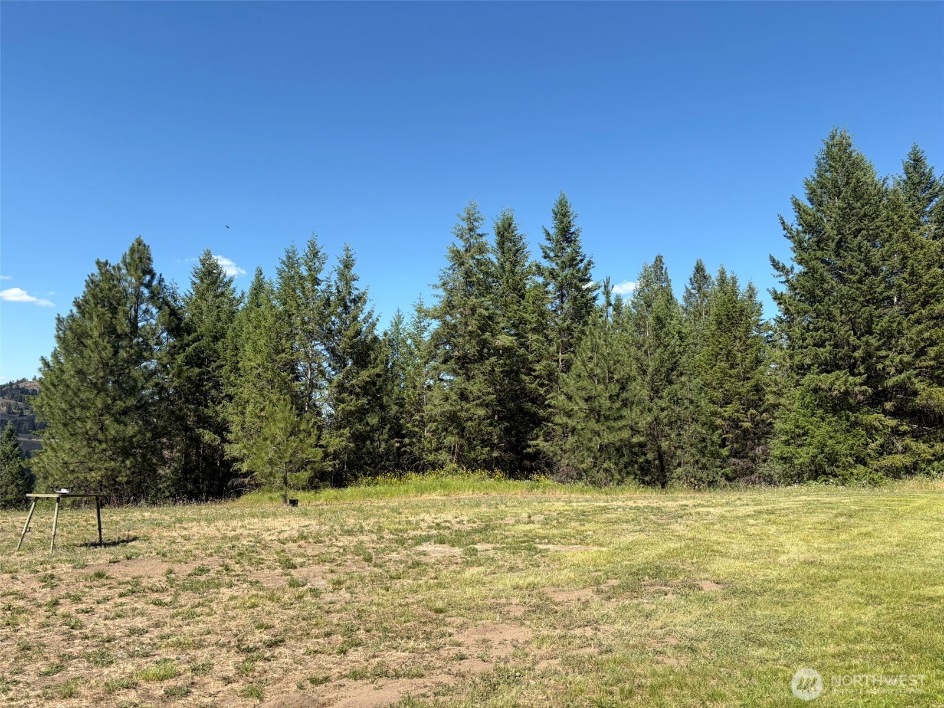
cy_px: 354
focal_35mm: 26
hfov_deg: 67.3
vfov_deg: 53.1
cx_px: 472
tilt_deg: +7.5
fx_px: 709
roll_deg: +0.0
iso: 50
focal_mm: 5.96
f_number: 1.6
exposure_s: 1/1953
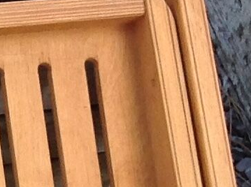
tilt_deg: -53.0
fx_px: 1831
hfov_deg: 7.3
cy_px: 338
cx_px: -394
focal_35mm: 253
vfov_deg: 5.8
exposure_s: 1/351
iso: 50
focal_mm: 4.28
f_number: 2.4
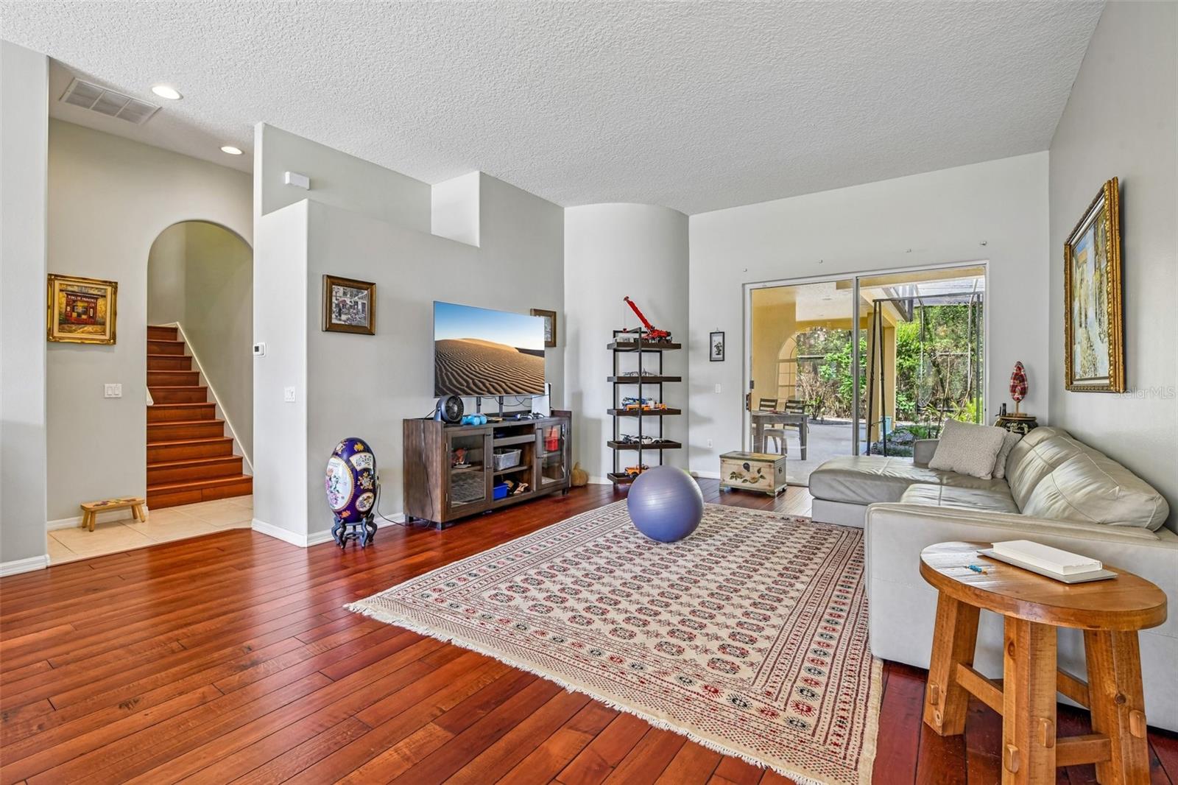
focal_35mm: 16
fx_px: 523
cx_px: 589
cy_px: 392
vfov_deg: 73.7
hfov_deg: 96.7
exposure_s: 1/8
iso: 400
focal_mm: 16
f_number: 8
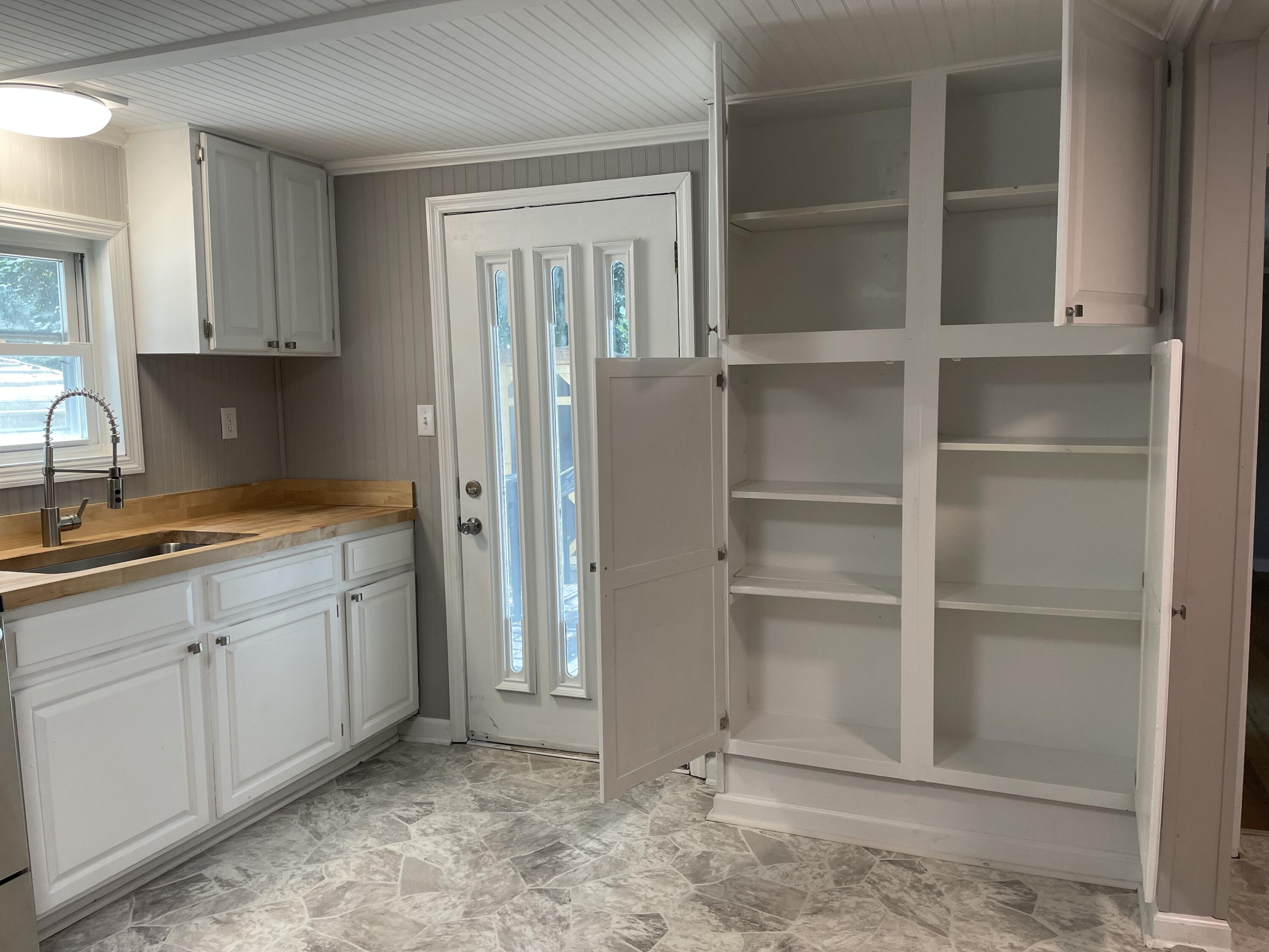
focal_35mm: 26
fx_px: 953
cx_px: 634
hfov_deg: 67.3
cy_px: 476
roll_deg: +1.6
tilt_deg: -4.3
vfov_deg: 53.1
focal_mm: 4.2
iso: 80
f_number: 1.6
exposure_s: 1/120
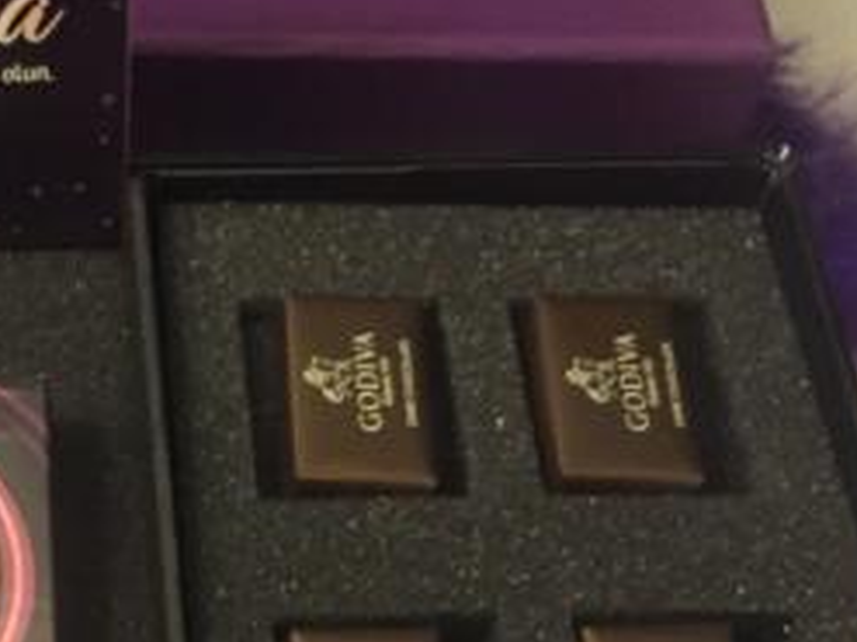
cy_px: 604
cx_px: -17
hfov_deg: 23.1
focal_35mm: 81
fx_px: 2004
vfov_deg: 17.9
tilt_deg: -60.9
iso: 400
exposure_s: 1/17
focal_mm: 4.15
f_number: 2.2
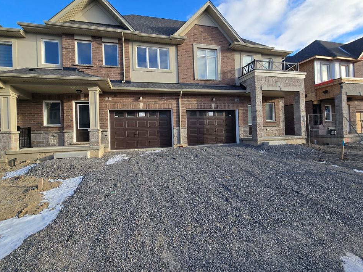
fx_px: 147
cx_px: 172
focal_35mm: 14
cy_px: 134
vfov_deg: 85.7
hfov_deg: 102.0
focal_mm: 2.2
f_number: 2.2
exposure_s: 1/900
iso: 50
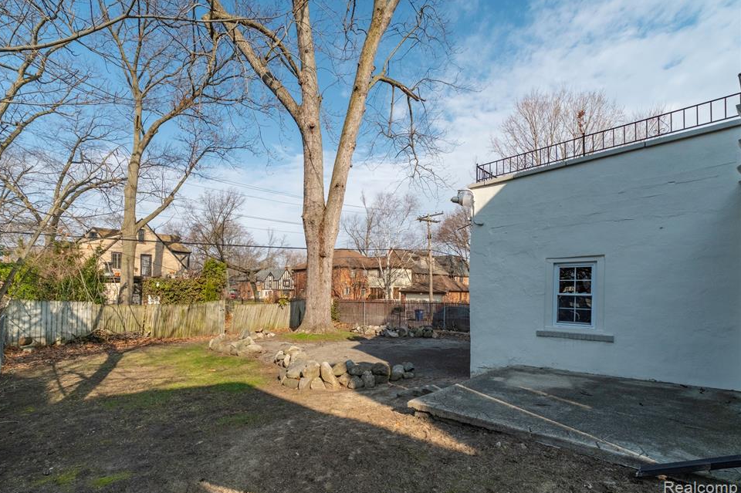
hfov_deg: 96.6
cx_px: 347
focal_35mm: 16
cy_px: 237
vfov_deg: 73.7
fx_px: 329
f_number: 5.6
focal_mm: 10
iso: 500
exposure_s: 1/500
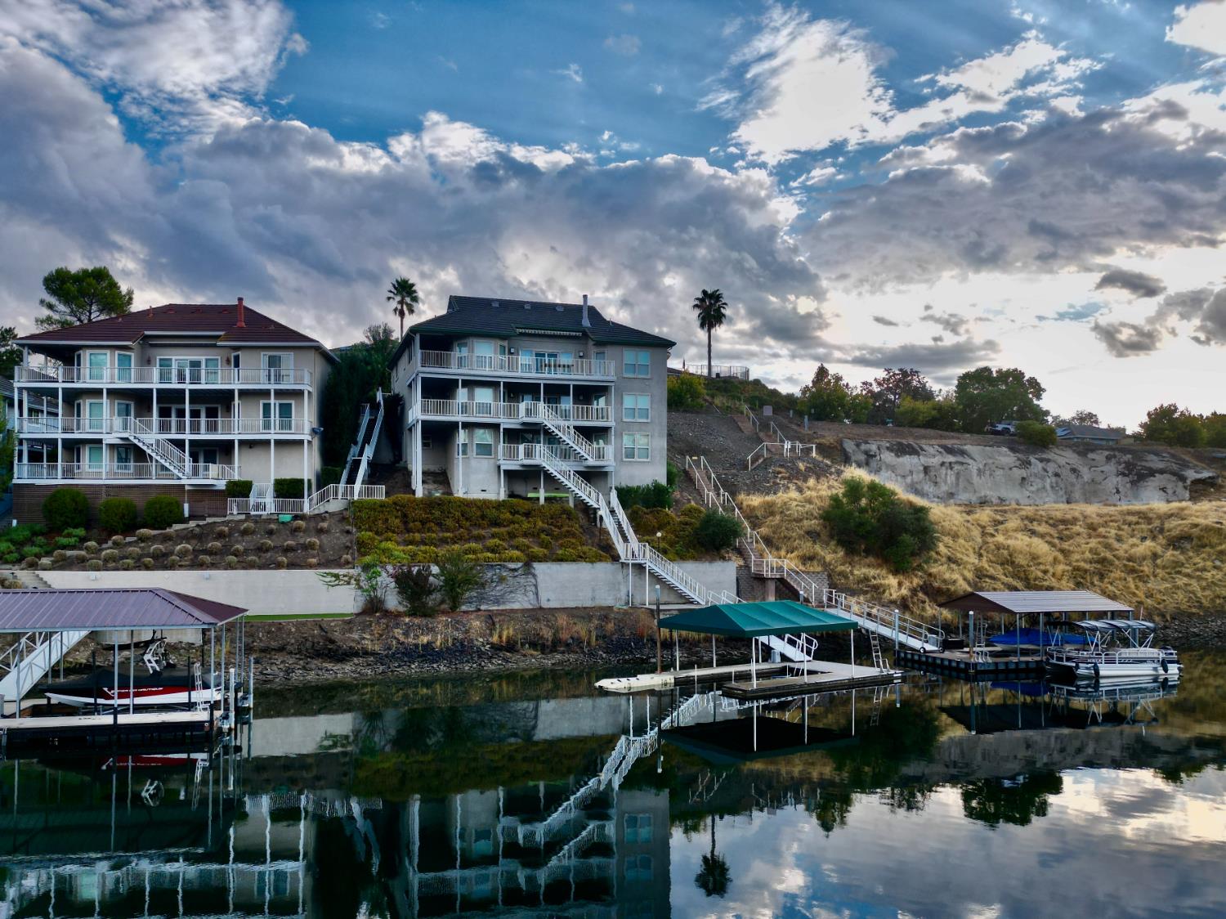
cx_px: 613
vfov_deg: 56.8
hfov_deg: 71.6
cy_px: 460
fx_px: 850
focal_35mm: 24
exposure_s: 1/800
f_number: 1.7
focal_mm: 6.72
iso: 100
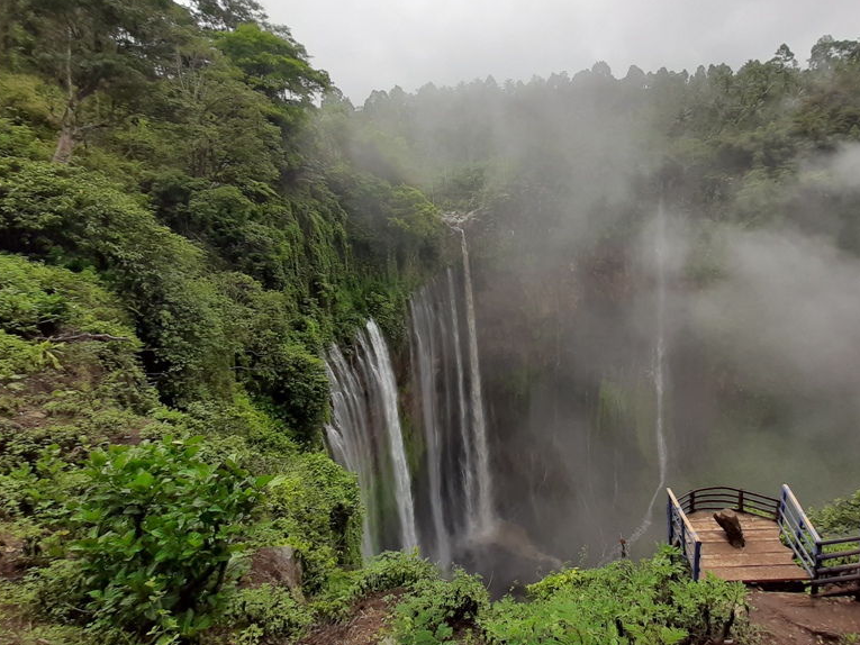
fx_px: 422
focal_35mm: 17
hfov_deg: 89.5
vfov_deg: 74.6
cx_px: 527
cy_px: 291
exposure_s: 1/402
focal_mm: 1.42
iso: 40
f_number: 2.2
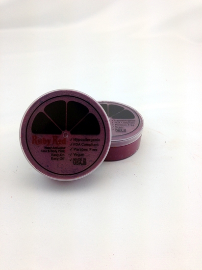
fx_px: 257
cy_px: 135
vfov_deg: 55.4
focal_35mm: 33
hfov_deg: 42.9
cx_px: 101
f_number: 2.4
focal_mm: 4.12
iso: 50
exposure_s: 1/156
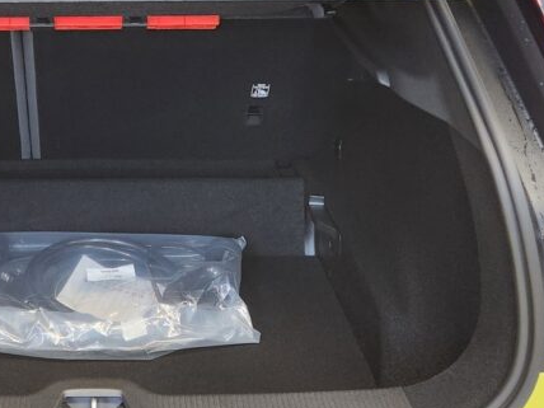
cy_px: -13
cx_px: 90
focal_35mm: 55
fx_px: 864
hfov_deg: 33.7
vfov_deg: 25.1
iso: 500
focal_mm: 5.4
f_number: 1.8
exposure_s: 1/100
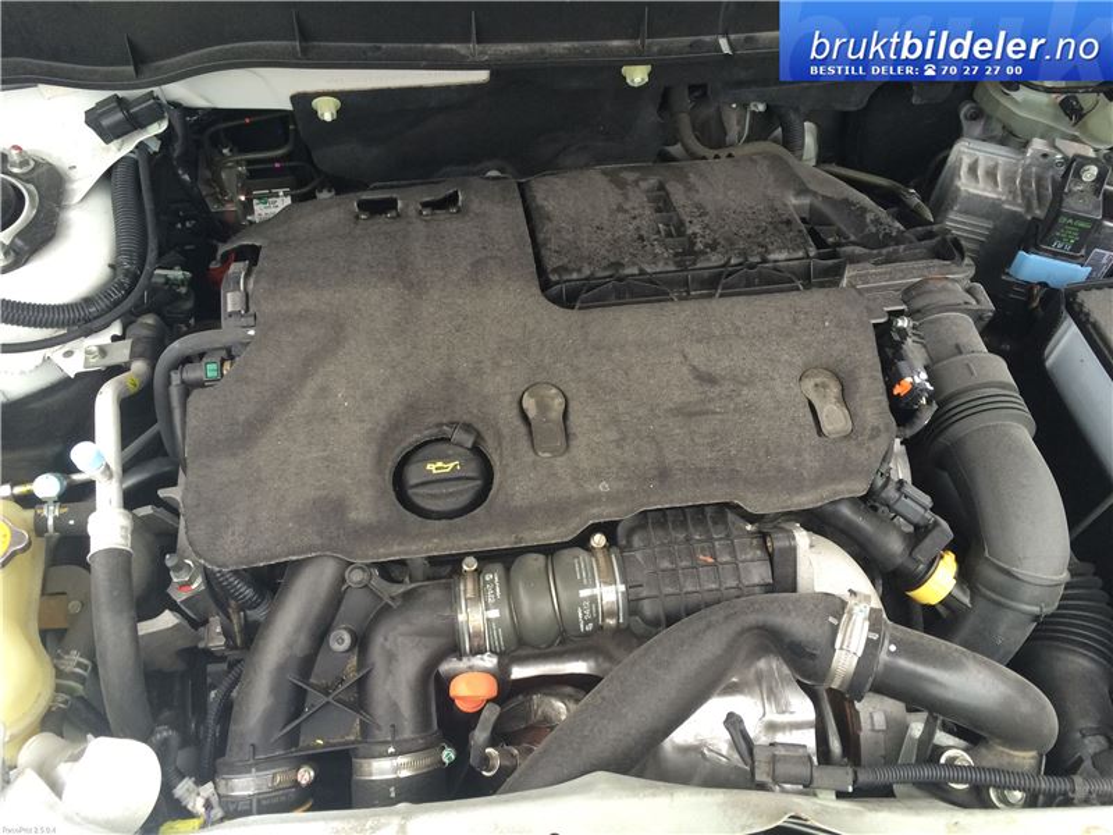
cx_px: 556
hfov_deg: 61.7
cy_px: 418
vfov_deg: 48.2
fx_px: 932
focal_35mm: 29
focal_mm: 4.15
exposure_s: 1/30
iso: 80
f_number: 2.2
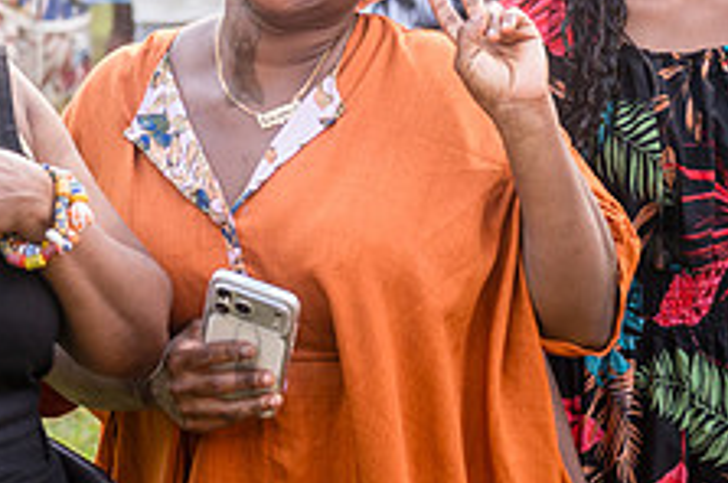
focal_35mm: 172
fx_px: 3473
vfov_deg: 7.9
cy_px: 58
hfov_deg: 12.0
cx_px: 356
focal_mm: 57
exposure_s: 1/160
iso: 500
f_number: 3.5
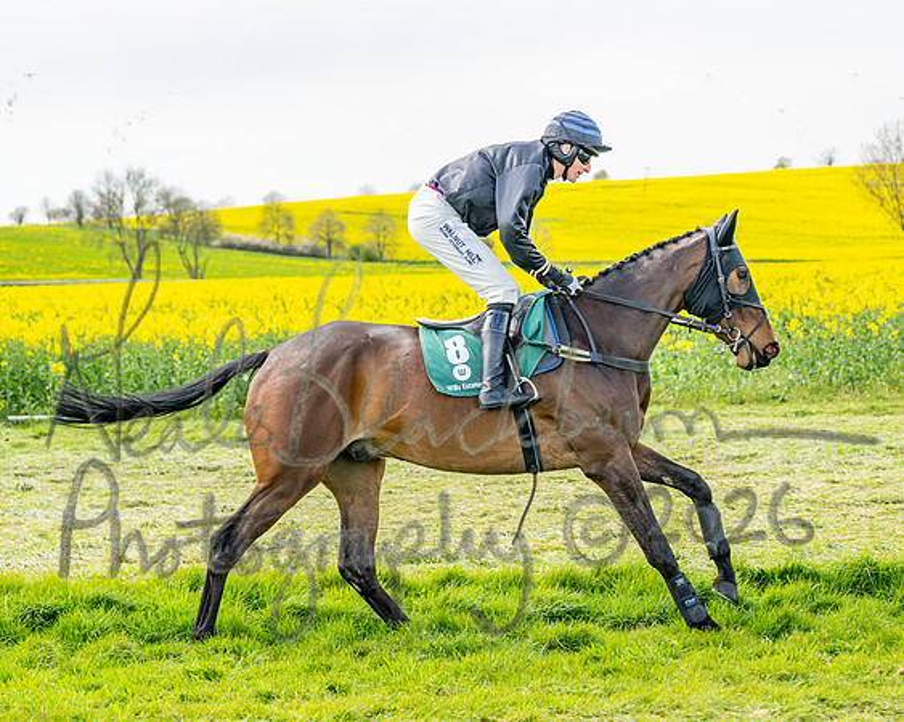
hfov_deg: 21.4
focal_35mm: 90
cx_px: 453
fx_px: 2397
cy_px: 380
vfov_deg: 17.1
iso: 200
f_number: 4
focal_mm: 70
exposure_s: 1/1250
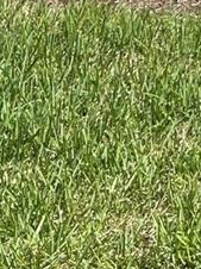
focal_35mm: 177
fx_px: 1373
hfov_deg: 7.2
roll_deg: -1.3
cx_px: 665
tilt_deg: -6.1
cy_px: -334
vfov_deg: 10.0
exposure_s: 1/2165
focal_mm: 5.1
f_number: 1.6
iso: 32
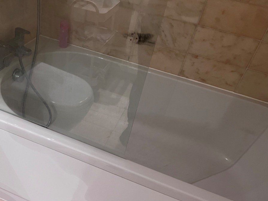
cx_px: 98
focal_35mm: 35
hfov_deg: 52.0
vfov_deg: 40.7
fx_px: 271
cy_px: 98
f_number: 1.5
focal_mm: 5.7
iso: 320
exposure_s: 1/50
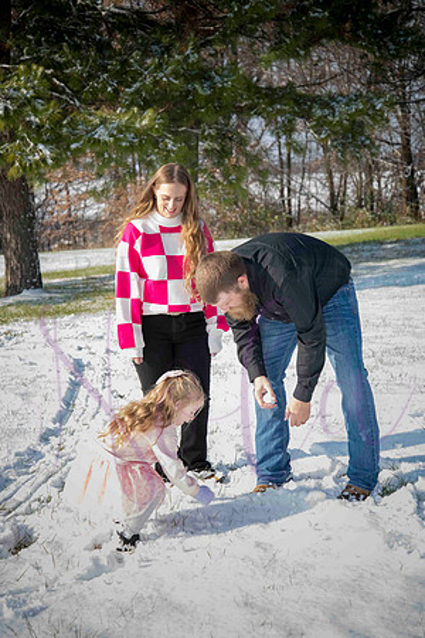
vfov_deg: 28.8
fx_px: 1239
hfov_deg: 19.5
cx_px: 212
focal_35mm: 70
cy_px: 319
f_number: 7.1
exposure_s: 1/800
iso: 800
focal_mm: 70
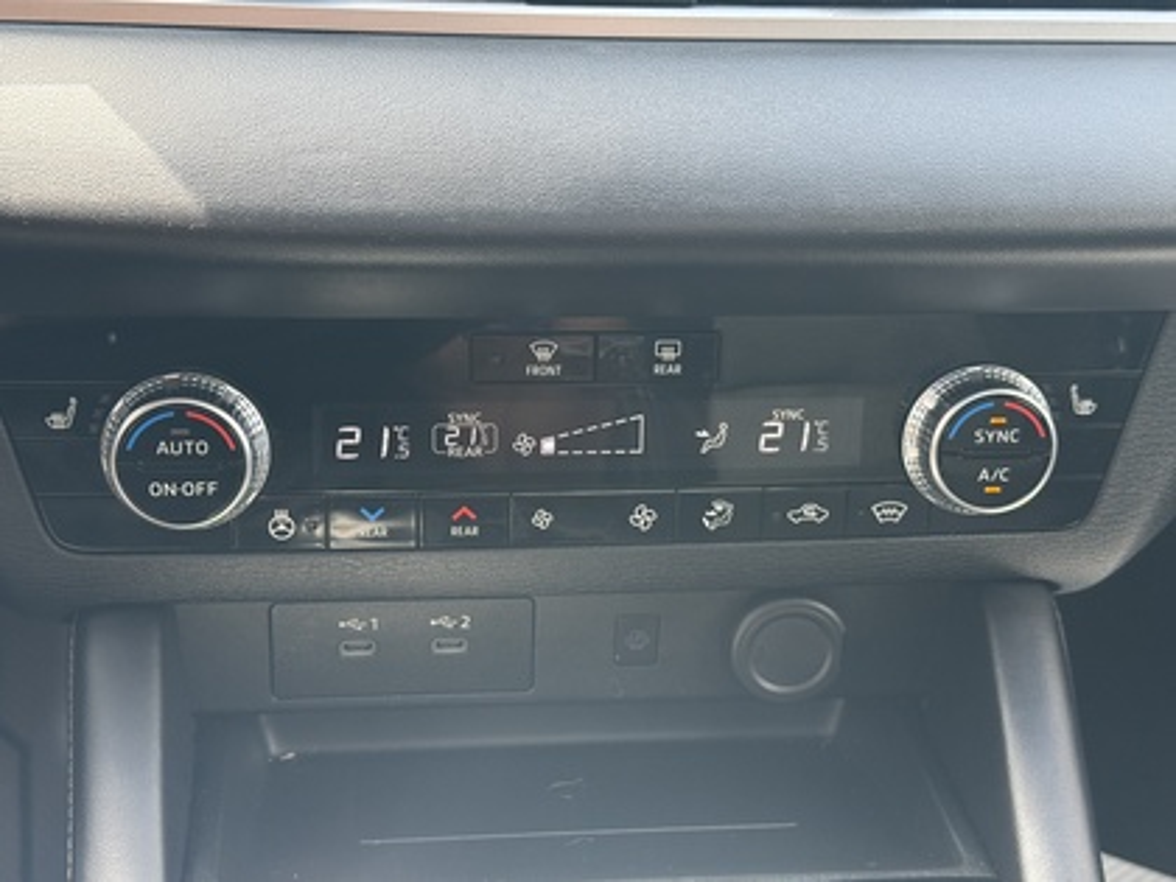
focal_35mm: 48
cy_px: 441
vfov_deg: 30.3
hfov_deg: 39.7
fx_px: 1631
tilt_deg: -33.3
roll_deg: -3.4
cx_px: 588
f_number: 1.78
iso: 125
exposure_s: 1/175
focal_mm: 6.76
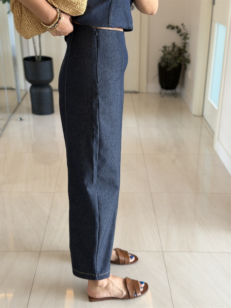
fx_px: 427
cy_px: 154
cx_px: 116
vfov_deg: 39.7
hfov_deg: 30.3
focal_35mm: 48
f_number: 1.78
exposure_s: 1/60
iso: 100
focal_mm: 6.76
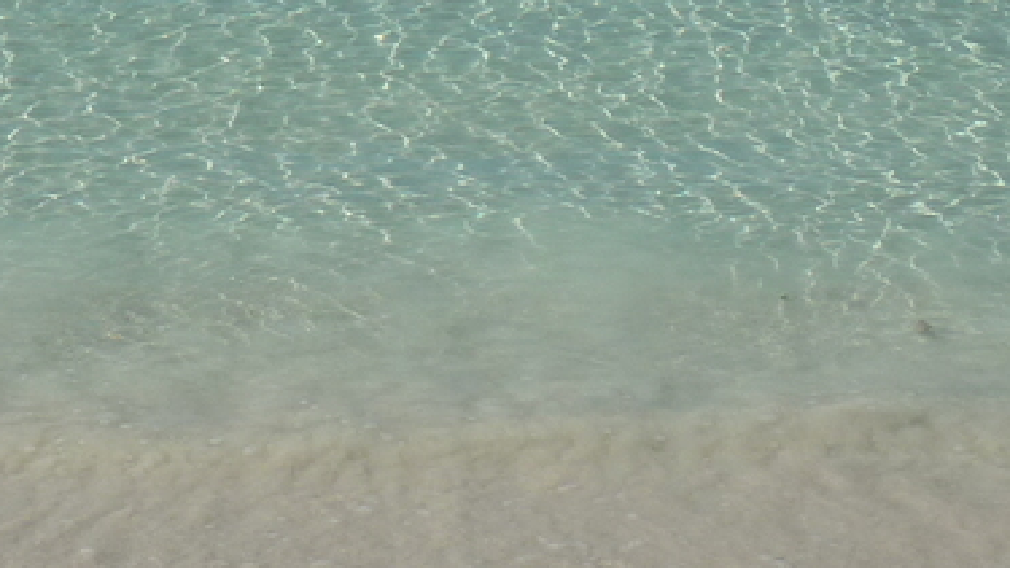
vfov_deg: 9.1
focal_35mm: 129
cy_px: -350
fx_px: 3455
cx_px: 240
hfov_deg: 16.5
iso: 80
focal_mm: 6.1
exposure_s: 1/1300
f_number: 3.6
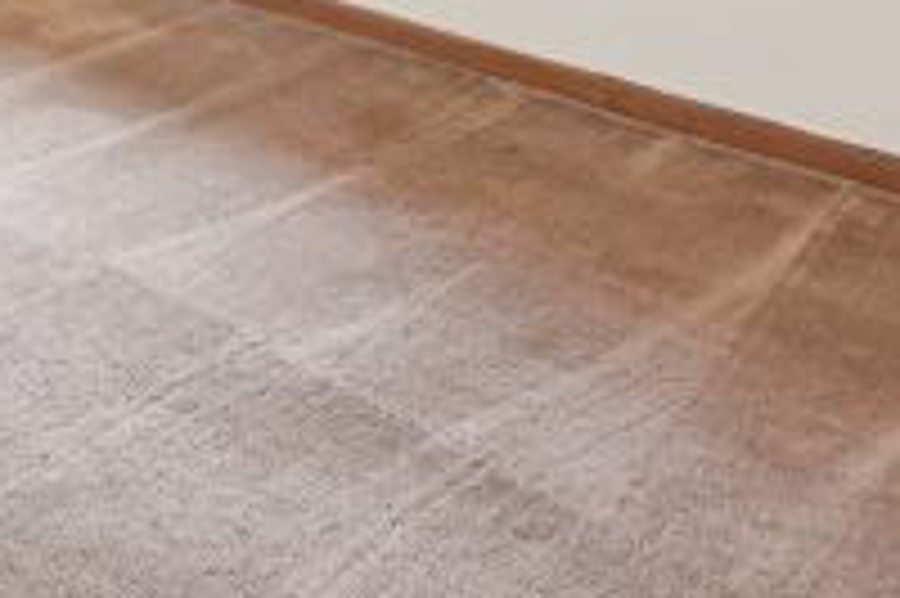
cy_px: -495
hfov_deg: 29.5
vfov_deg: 17.8
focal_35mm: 60
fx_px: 1499
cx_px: -135
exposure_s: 1/8
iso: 400
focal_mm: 16
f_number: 8
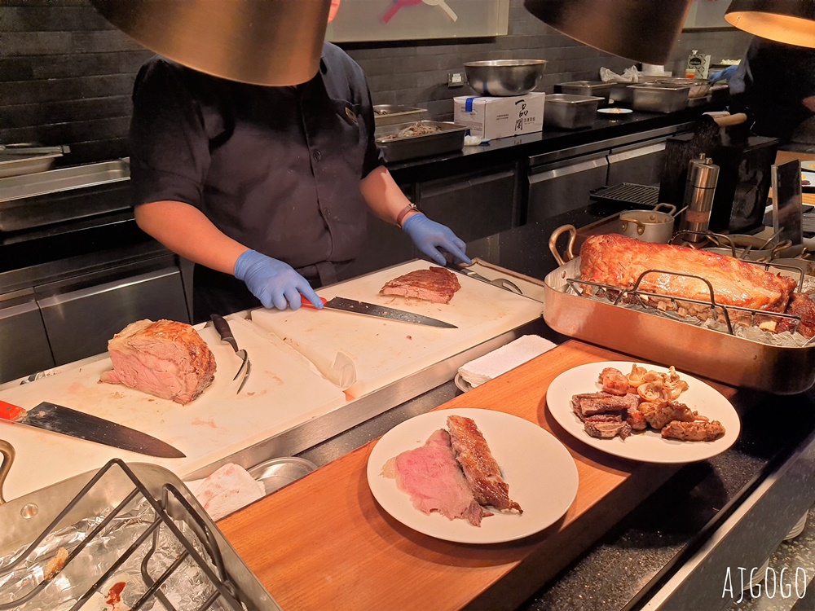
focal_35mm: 26
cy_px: 306
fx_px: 612
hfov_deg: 67.3
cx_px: 408
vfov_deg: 53.1
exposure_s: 1/206
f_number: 1.7
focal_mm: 4.32
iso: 50
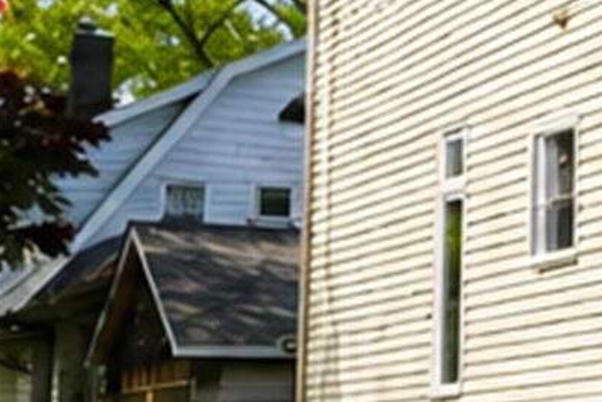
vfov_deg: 9.2
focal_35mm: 150
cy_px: 248
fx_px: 2509
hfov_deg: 11.1
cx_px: 1528
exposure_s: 1/125
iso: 100
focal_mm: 20
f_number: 9
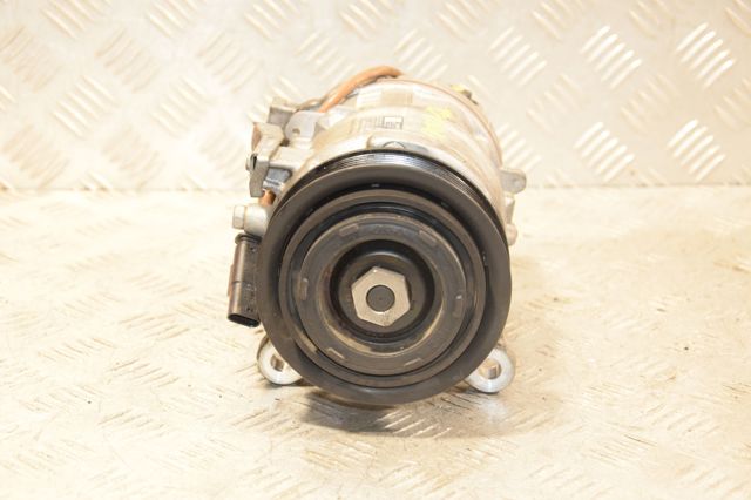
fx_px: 1626
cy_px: 250
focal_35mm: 78
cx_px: 376
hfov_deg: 26.0
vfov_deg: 17.5
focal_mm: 52
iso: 1600
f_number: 5.6
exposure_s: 1/125
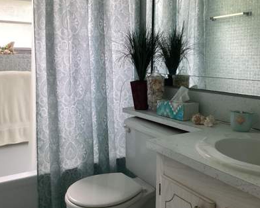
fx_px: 285
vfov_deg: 40.1
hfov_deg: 49.0
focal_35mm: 37
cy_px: 92
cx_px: 125
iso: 100
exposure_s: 1/60
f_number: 2.4
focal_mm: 3.3
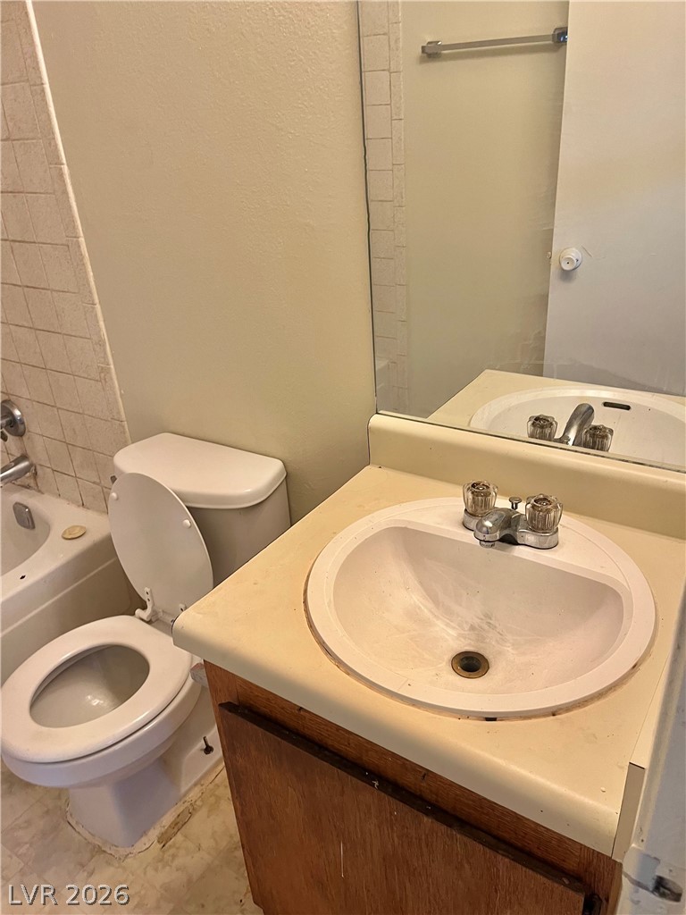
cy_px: 458
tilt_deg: -30.0
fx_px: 687
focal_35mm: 26
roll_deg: +2.0
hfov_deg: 53.1
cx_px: 343
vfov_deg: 67.3
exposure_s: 1/60
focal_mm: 5.1
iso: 100
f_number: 1.6
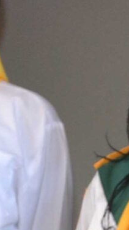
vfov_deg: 5.0
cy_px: 158
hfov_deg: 2.7
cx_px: 555
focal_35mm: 428
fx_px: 2607
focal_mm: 40
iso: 900
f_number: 5.3
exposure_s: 1/60
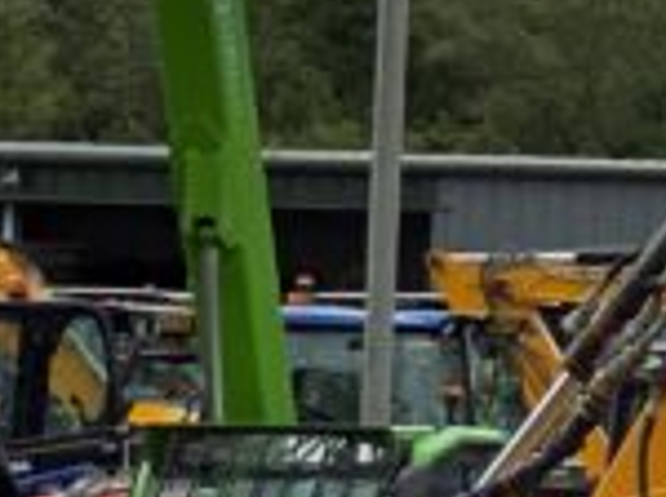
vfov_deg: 7.5
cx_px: 2118
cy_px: 213
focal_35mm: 198
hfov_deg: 8.2
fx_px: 3803
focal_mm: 3
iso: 20
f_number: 1.8
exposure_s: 1/2959
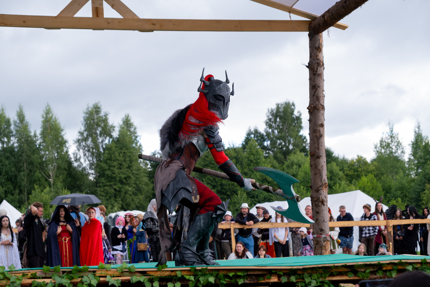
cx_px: 215
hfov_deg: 30.5
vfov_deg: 20.6
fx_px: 788
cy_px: 144
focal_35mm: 66
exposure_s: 1/800
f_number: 3.6
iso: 800
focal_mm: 44.1
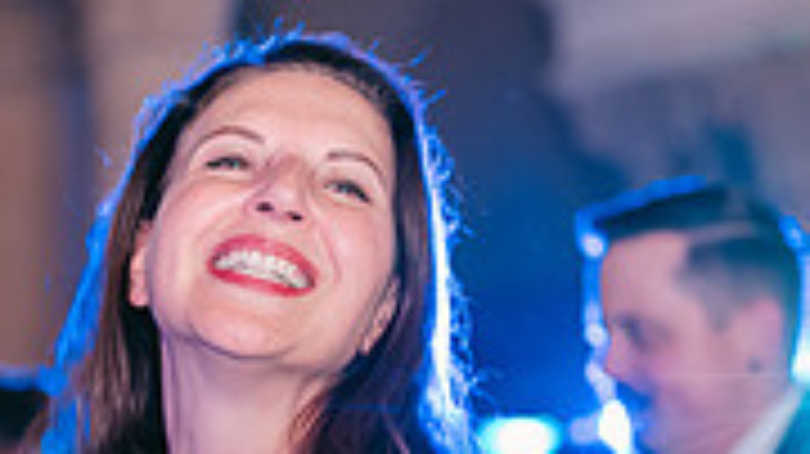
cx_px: 248
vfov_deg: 10.2
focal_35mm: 118
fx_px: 2533
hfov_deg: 18.1
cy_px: 398
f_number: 1.4
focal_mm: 35
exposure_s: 1/125
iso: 1600
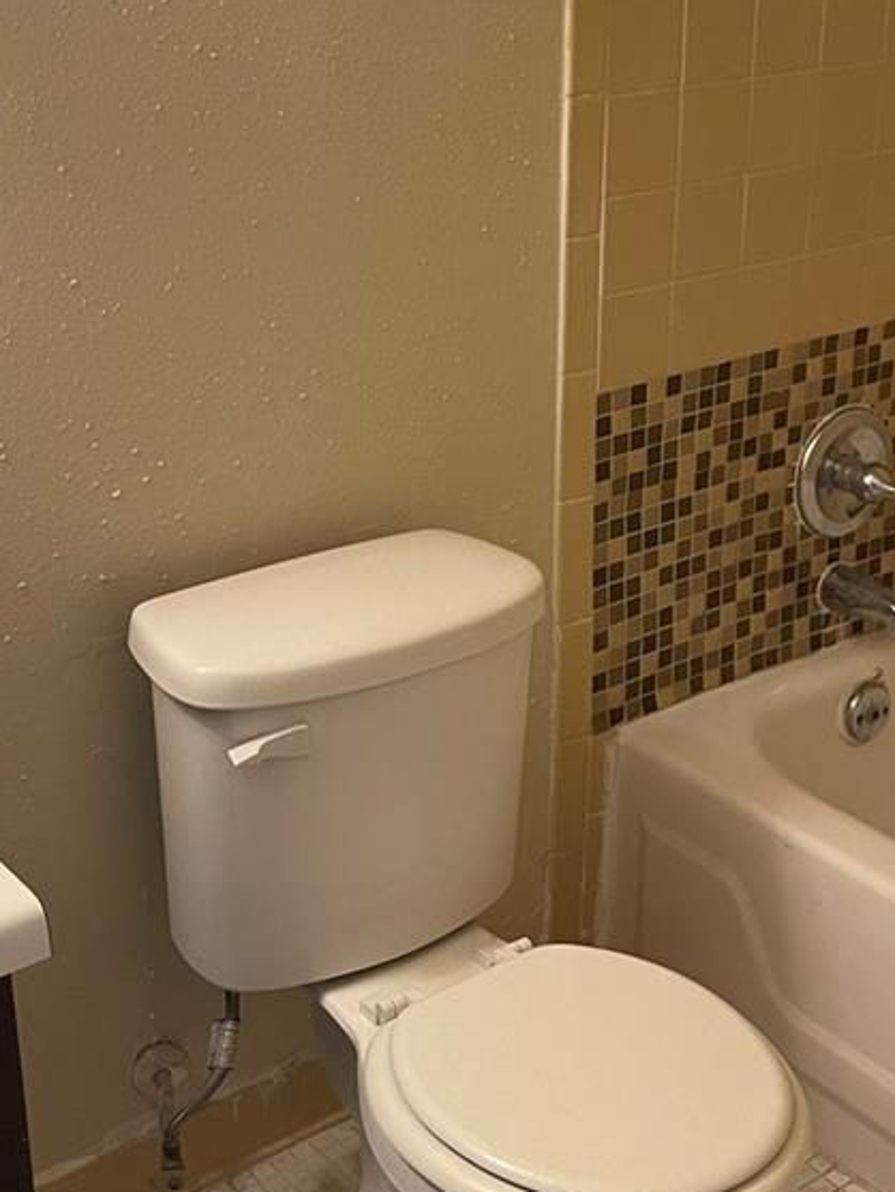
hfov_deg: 26.1
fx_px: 1930
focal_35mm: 56
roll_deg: -0.3
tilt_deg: -20.0
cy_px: 488
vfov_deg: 34.3
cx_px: 467
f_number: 1.6
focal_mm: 5.1
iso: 250
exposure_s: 1/60
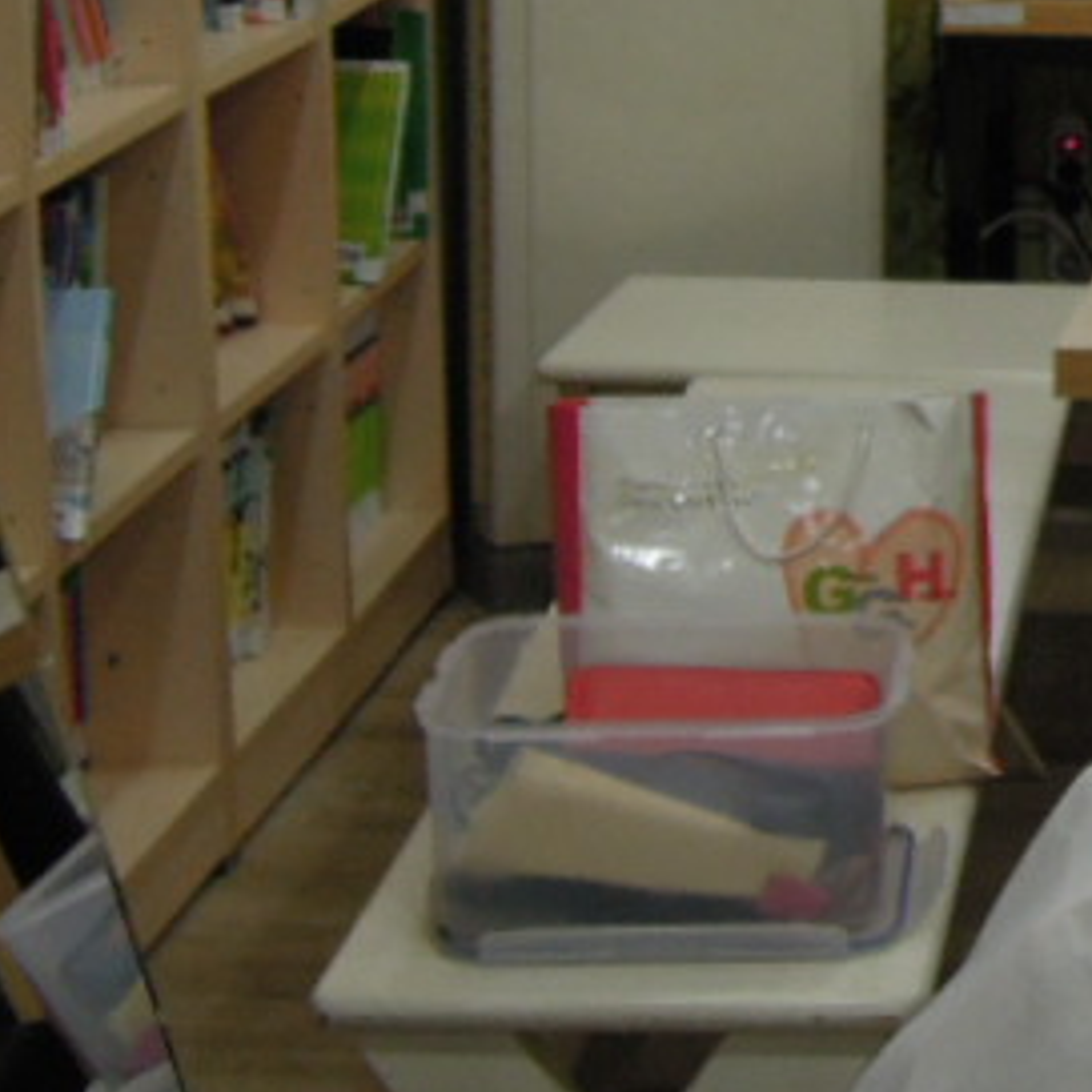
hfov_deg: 15.8
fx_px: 3676
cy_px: -141
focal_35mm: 103
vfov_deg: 16.3
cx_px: 1522
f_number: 3
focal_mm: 5.5
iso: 250
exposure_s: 1/50
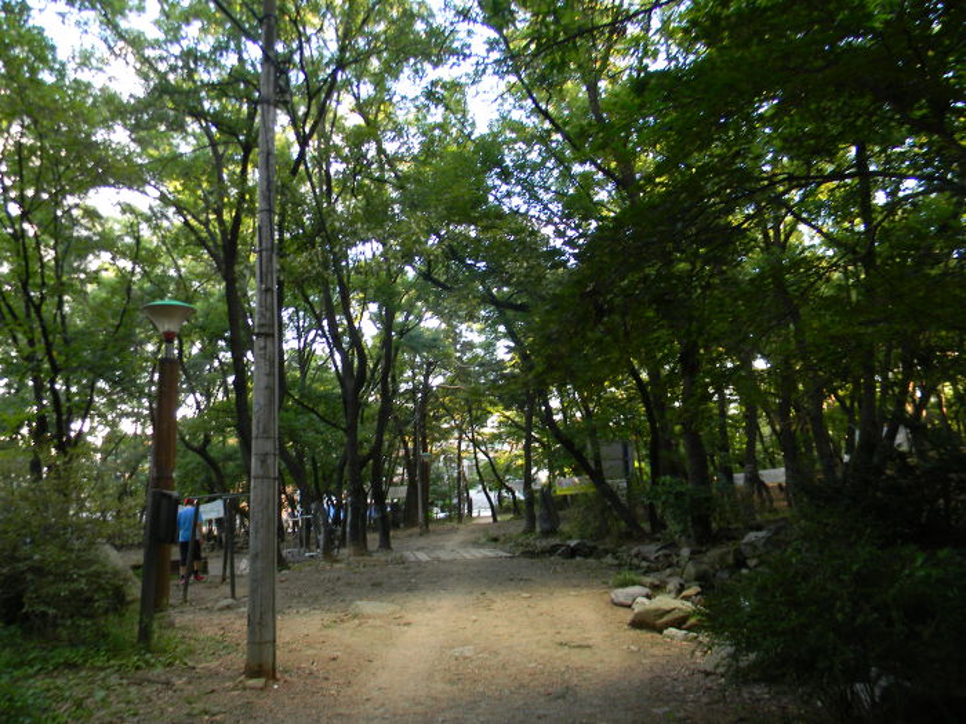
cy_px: 362
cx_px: 483
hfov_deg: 63.4
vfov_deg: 49.7
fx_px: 781
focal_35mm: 28
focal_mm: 5
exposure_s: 1/11.1
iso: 80
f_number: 3.5
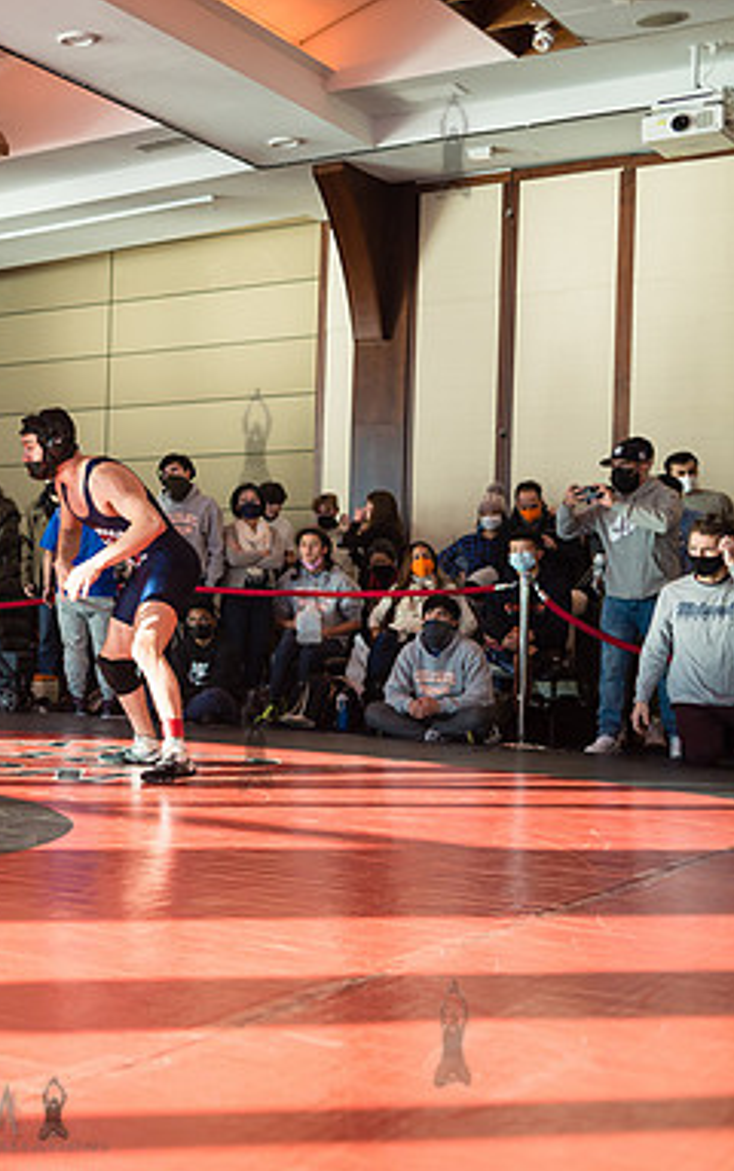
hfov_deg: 22.2
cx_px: -141
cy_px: 589
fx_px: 1725
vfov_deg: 37.5
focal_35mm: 54
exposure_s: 1/400
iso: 400
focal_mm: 35
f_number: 3.5
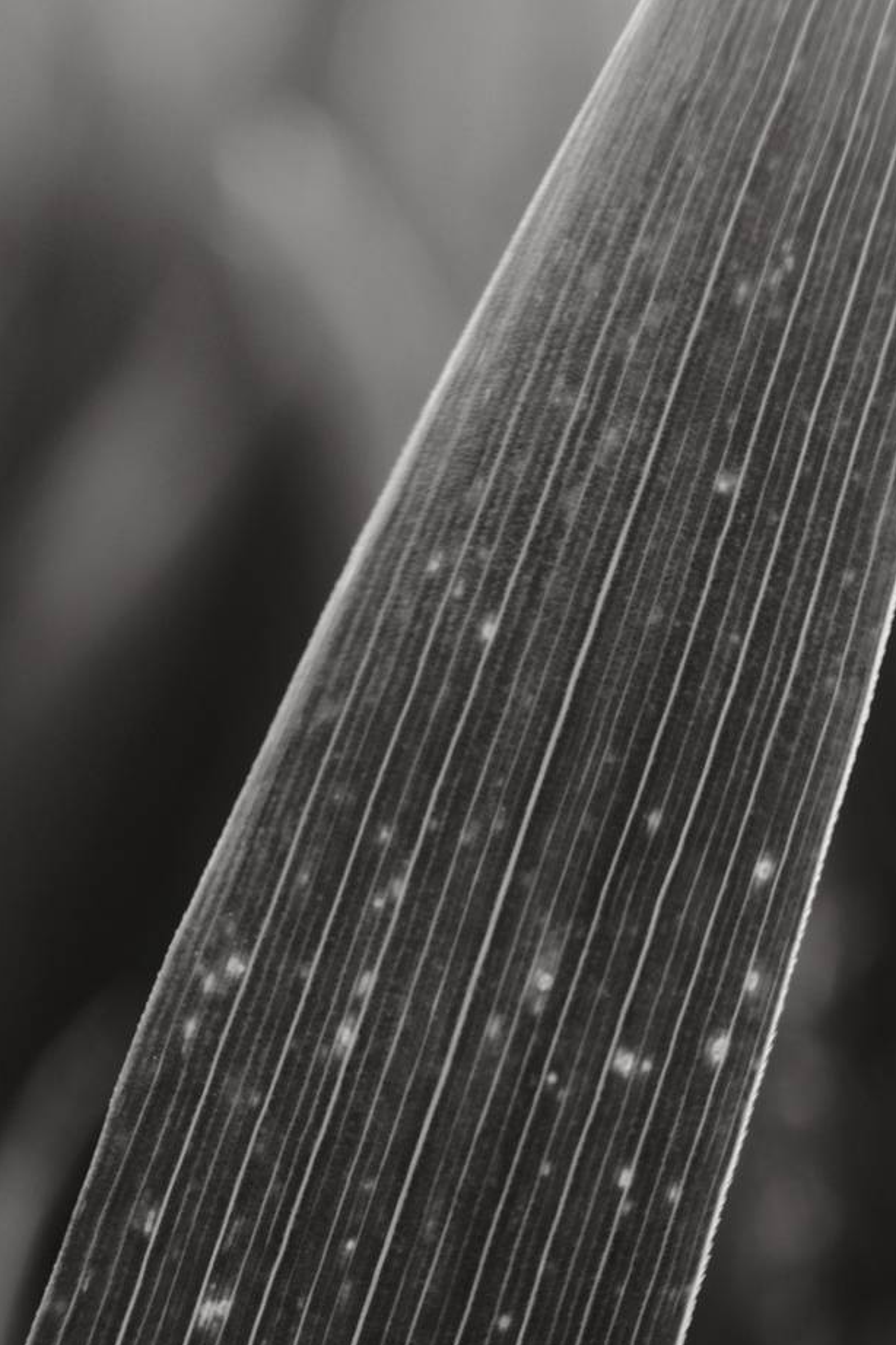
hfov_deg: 10.4
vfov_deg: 15.5
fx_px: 4928
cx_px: 447
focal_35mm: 132
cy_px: 850
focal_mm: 50.5
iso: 640
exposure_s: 1/220
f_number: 8
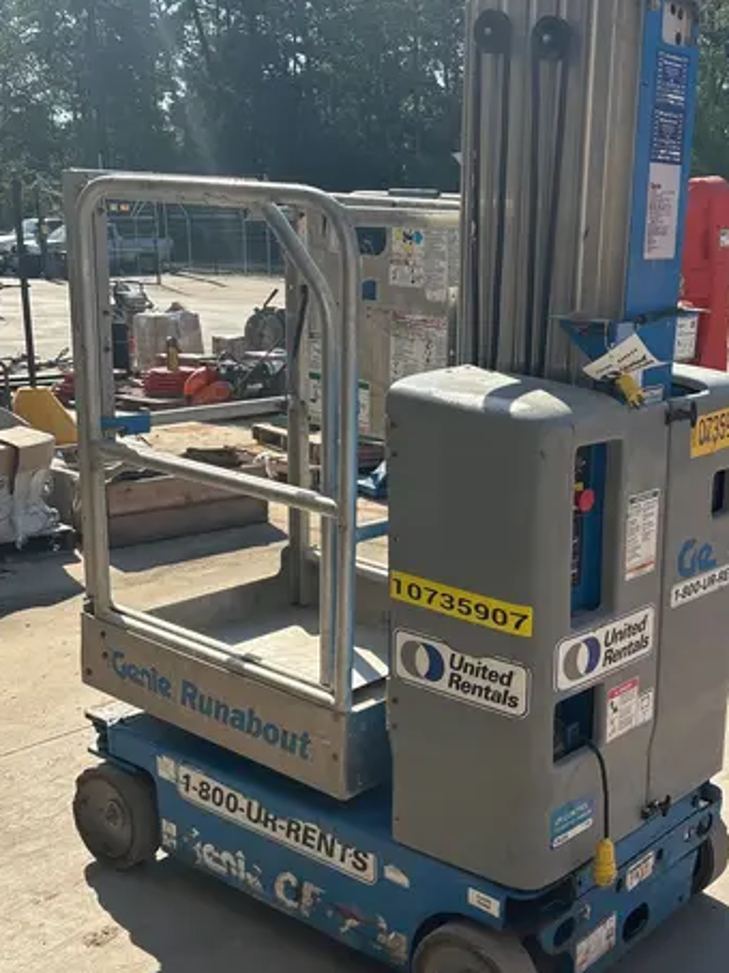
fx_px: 1180
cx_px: 517
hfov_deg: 33.8
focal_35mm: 42
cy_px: 556
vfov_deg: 44.7
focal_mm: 5.96
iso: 50
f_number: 1.6
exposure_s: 1/2778
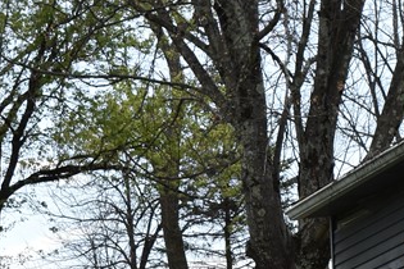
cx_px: 273
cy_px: 415
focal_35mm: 186
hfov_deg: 11.0
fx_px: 2087
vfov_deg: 7.3
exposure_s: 1/320
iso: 200
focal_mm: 36
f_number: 9
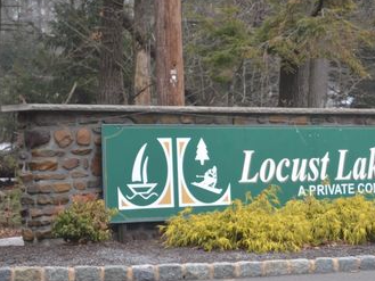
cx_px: 280
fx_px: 1138
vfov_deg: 14.1
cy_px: 173
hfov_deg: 18.6
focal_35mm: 105
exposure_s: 1/125
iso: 250
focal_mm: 48
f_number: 5.6
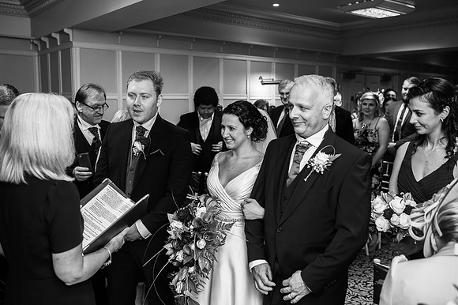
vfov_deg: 37.8
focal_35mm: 35
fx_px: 445
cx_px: 229
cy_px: 152
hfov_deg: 54.5
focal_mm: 35
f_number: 3.2
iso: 400
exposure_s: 1/100
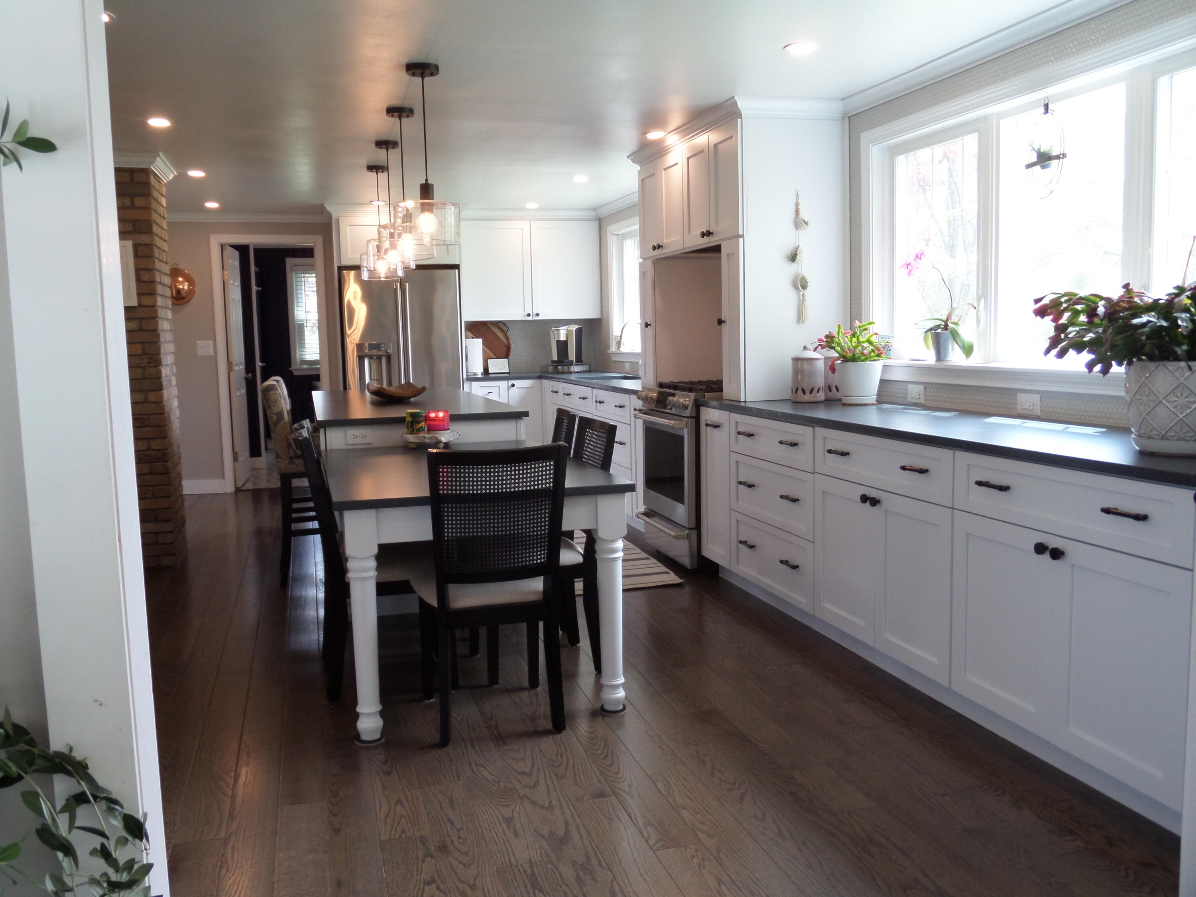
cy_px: 448
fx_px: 1106
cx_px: 598
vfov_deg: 44.2
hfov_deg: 56.8
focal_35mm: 32
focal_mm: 5.3
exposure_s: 1/45
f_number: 3.4
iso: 160
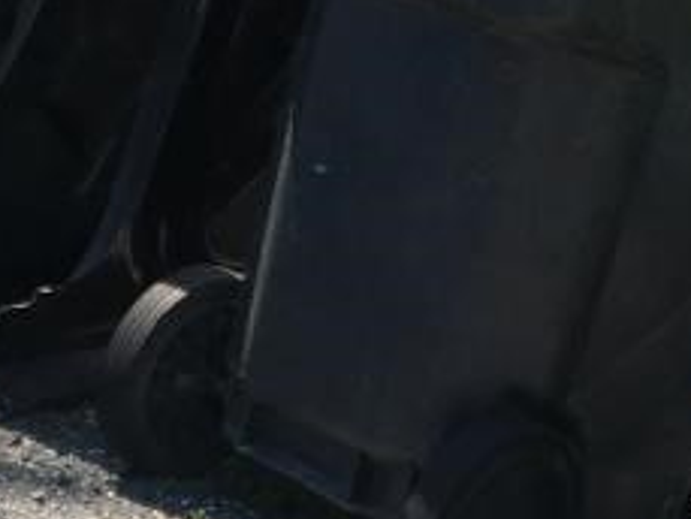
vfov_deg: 8.7
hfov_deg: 11.9
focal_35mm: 162
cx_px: -133
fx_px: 3236
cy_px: 1002
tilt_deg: -28.0
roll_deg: -17.0
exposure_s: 1/641
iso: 25
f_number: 2.2
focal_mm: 4.15
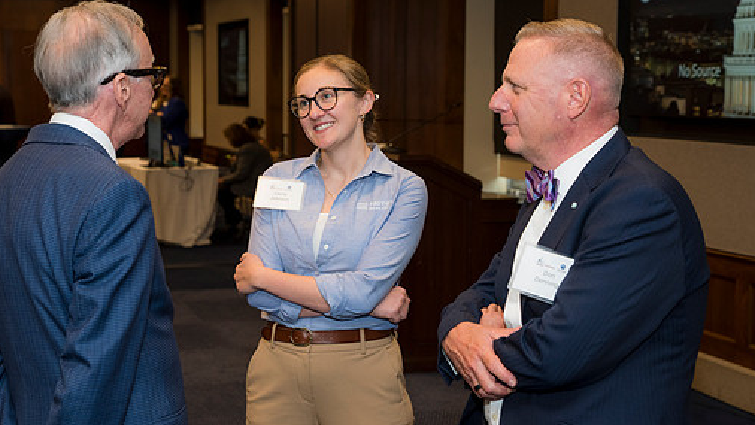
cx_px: 343
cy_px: 190
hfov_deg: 29.3
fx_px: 1442
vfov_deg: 16.8
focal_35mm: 72
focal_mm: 60
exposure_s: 1/125
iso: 800
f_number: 5
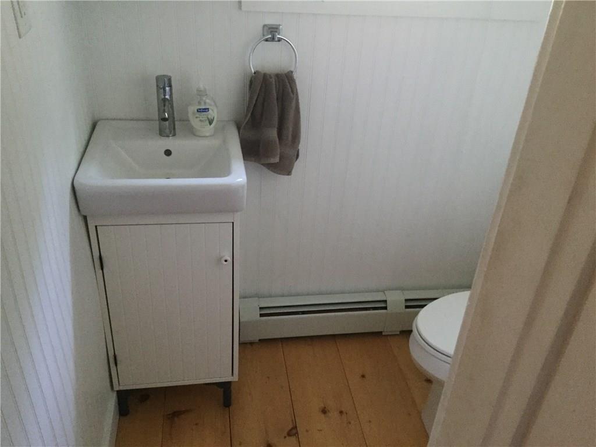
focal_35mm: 31
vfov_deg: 45.4
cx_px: 298
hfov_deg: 58.4
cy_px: 224
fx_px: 534
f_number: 2.4
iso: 250
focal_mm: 3.3
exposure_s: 1/30
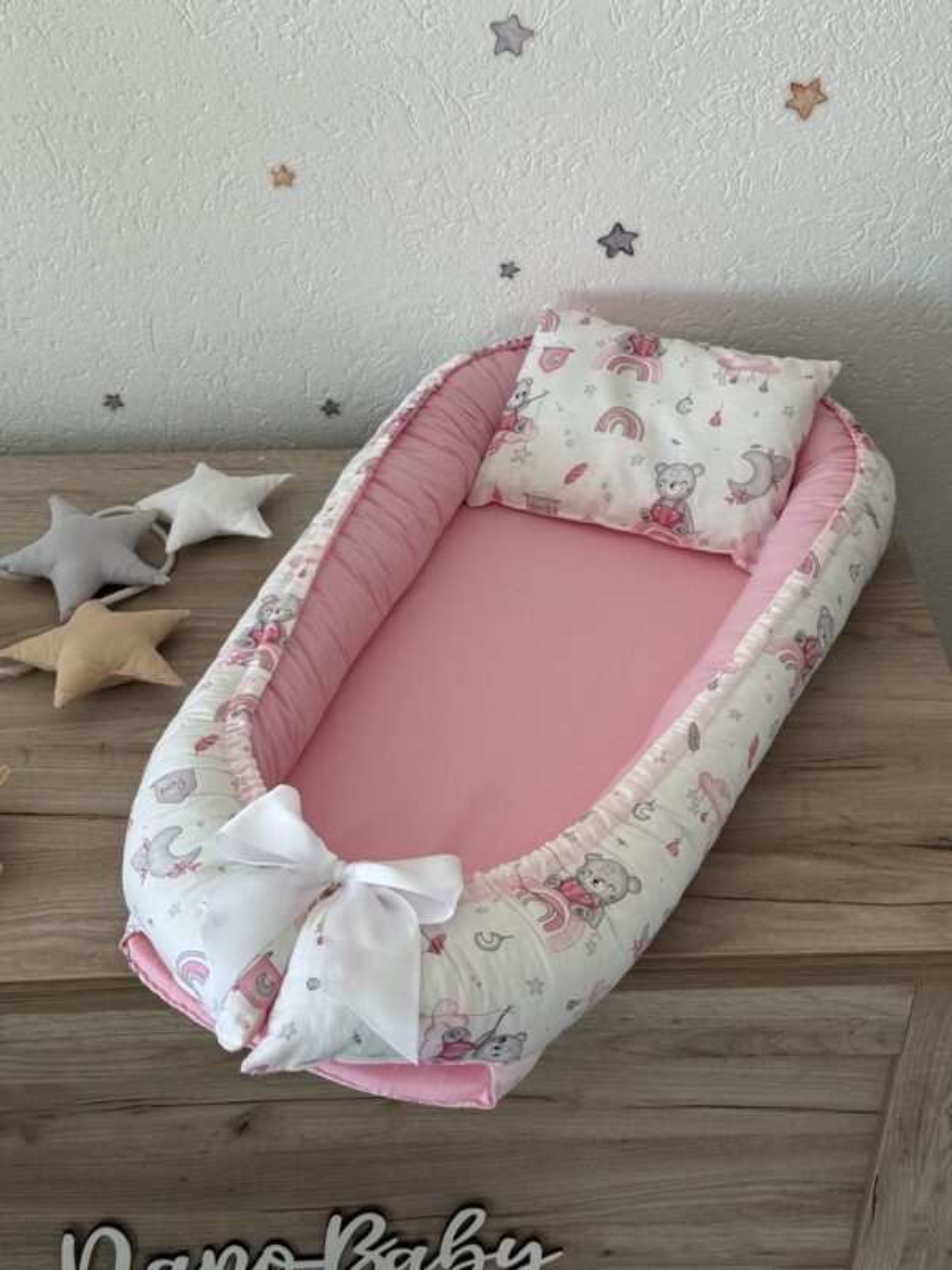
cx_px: 476
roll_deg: +1.0
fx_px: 1760
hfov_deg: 30.3
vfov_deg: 39.7
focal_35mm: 48
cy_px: 635
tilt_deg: -39.9
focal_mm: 6.76
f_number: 1.78
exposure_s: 1/121
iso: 50
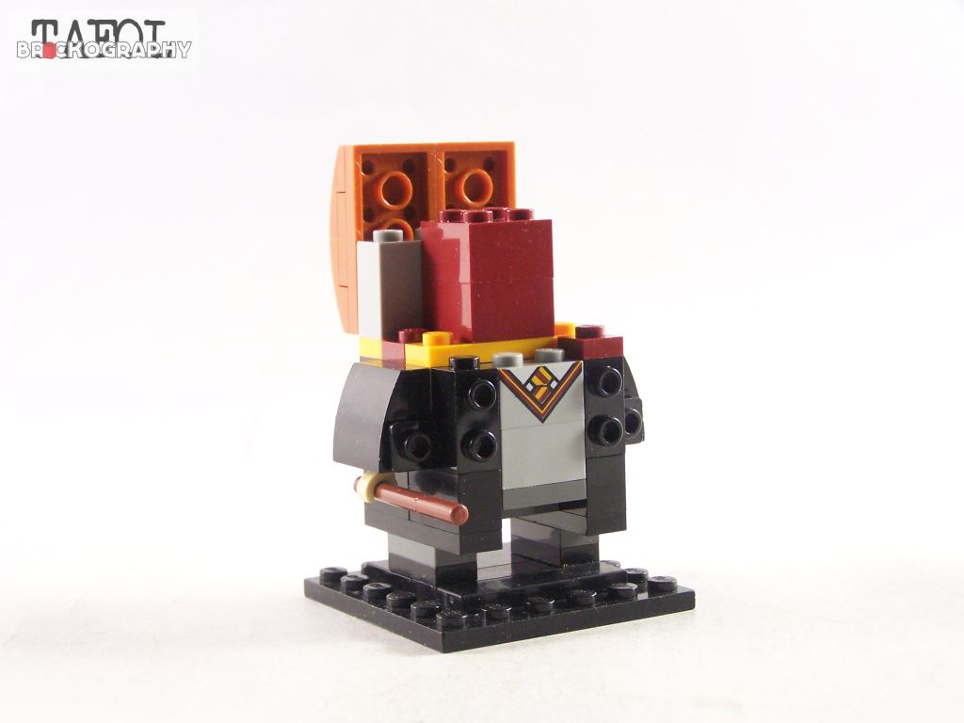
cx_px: 482
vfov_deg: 21.3
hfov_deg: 28.2
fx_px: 1922
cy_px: 362
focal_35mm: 69
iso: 200
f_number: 3.2
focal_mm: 11.5
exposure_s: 1/30
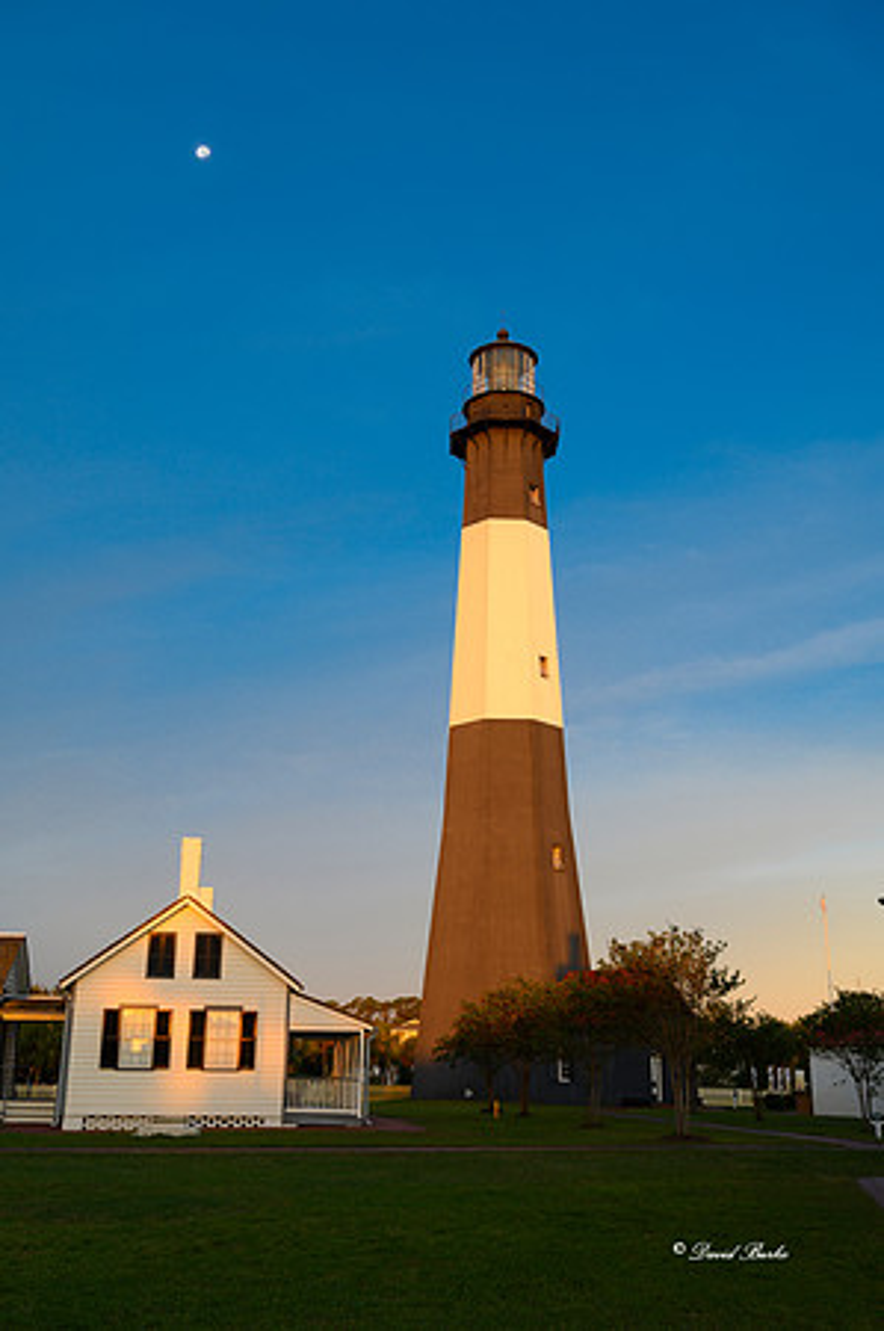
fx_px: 1292
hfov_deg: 37.8
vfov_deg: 54.5
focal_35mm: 35
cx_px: 442
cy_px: 666
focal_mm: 35
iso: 100
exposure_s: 1/25
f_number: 8
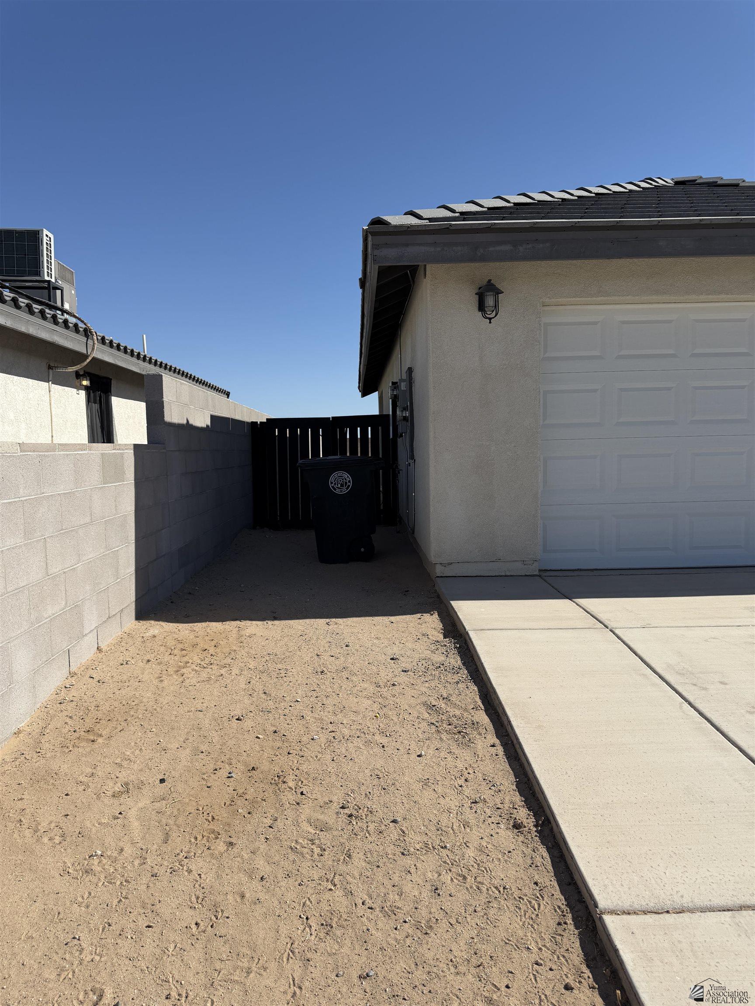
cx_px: 378
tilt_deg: -4.1
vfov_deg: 71.6
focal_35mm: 24
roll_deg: +1.6
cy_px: 503
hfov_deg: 56.8
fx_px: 698
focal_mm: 6.76
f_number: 1.78
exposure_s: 1/7353
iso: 80
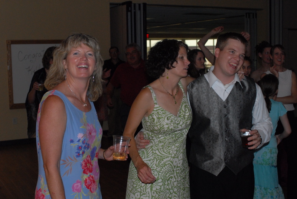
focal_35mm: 52
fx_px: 434
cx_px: 148
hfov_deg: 37.8
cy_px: 100
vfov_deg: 25.8
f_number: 4.8
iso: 800
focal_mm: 35
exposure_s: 1/60
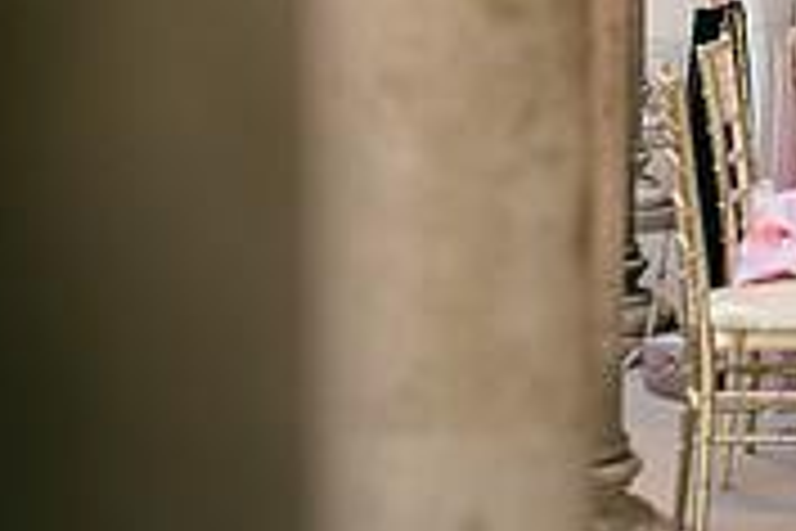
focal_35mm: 150
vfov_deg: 9.0
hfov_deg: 13.6
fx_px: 3316
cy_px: -218
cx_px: 612
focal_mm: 55
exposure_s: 1/50
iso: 80
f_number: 1.7
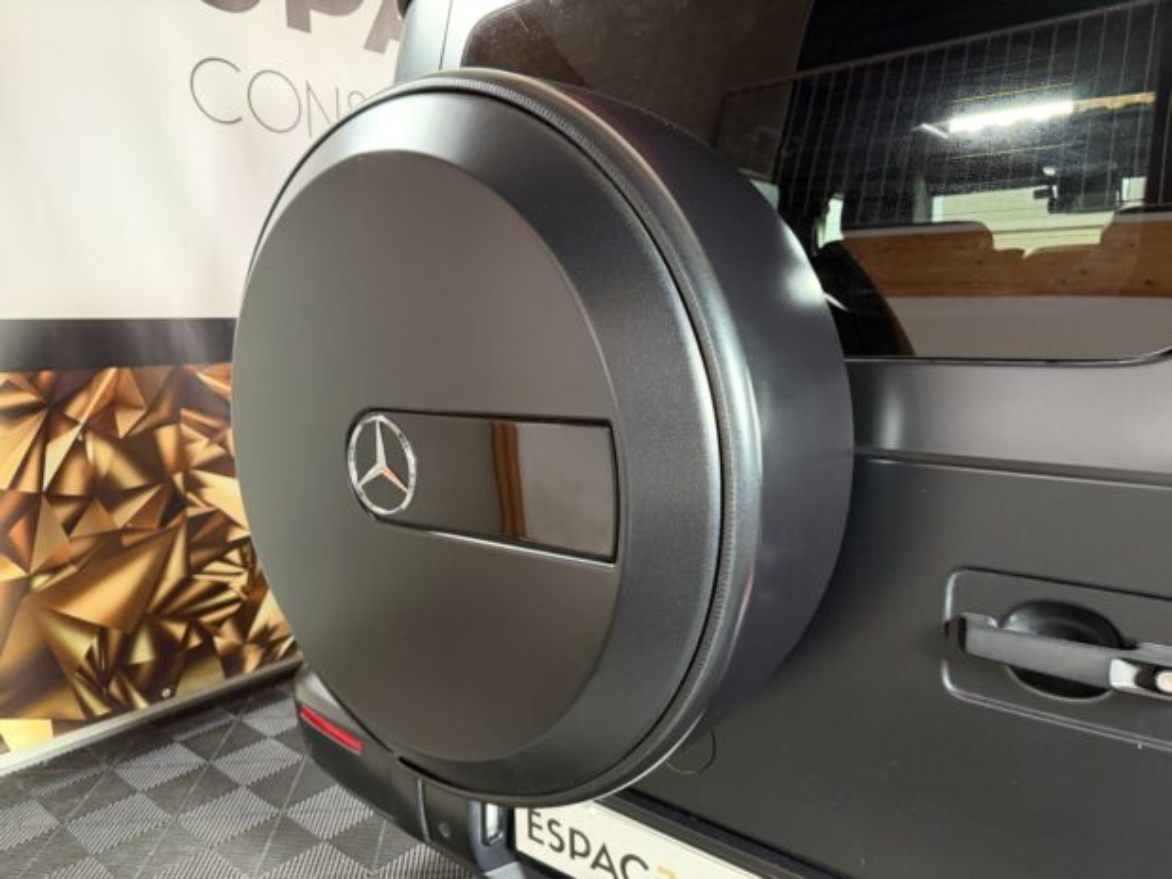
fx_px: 813
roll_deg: +0.7
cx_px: 586
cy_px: 440
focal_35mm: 24
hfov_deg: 71.6
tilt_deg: -8.6
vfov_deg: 56.8
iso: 800
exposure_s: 1/33
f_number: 1.78
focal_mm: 6.76
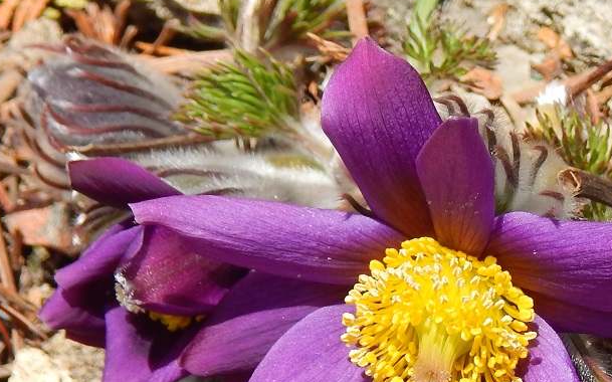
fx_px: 3701
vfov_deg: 5.9
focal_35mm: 222
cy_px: 469
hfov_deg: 9.4
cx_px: 392
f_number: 4.3
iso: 125
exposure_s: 1/640
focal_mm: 15.3
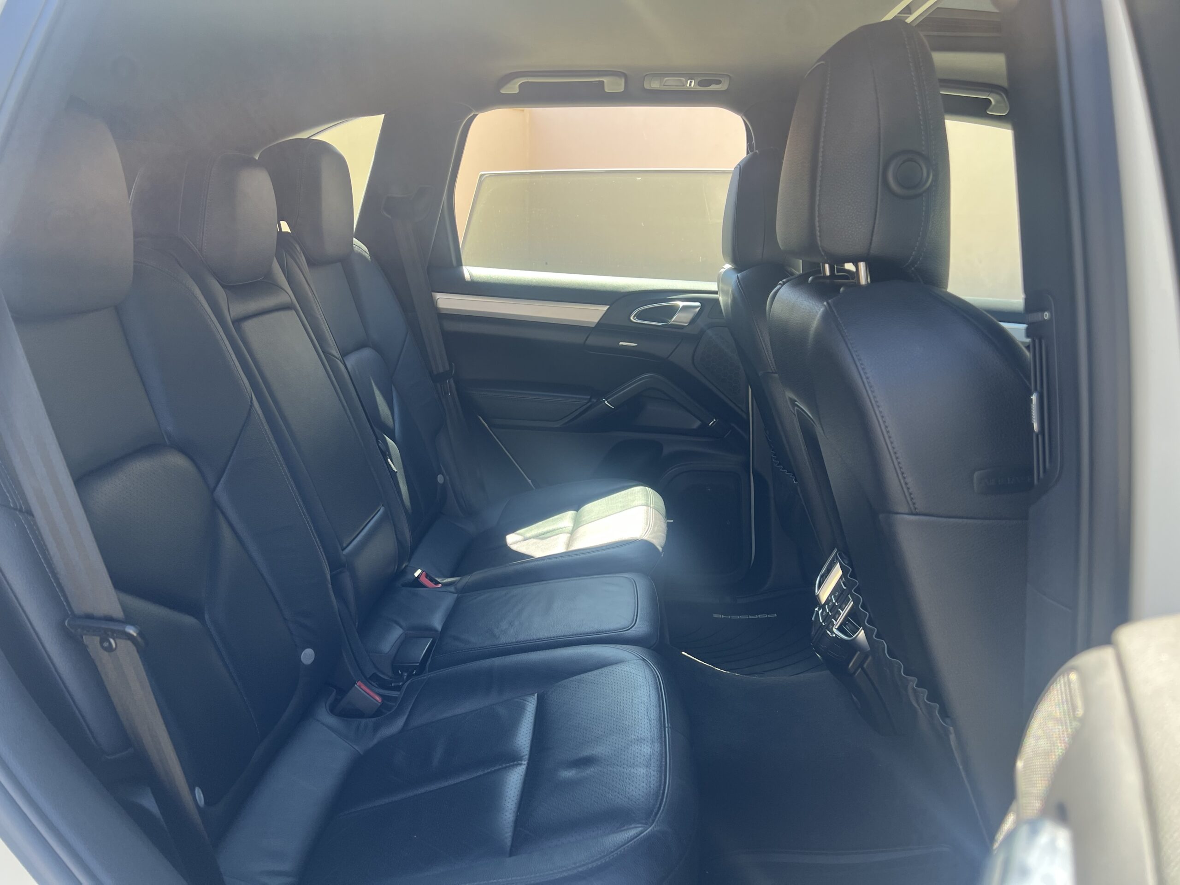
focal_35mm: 26
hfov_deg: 67.3
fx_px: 886
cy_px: 442
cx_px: 590
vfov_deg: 53.1
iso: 40
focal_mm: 5.7
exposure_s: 1/178
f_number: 1.5
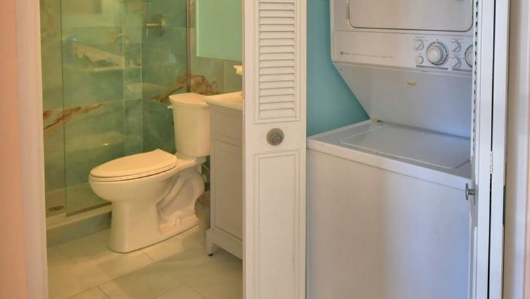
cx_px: 359
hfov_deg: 59.4
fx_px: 450
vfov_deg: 35.1
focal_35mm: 32
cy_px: 45
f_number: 4.5
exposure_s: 1/40
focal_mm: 10
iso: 400
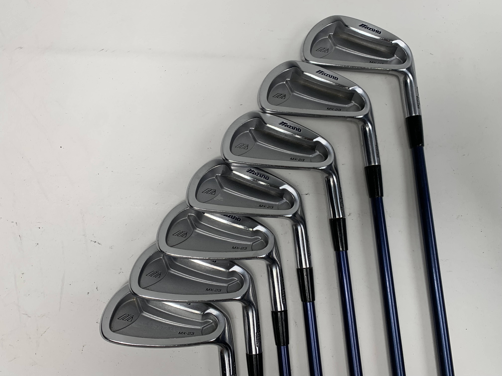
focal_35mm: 26
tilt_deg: -82.5
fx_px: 377
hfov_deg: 67.3
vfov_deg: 53.1
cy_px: 188
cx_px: 251
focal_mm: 4.25
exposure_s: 1/291
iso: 25
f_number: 1.8
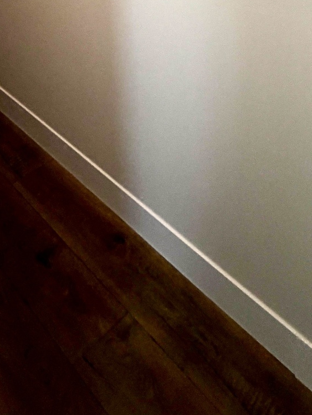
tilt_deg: -4.3
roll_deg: +1.6
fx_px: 516
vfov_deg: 31.4
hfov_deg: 33.5
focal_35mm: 43
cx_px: 194
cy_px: -149
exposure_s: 1/120
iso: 32
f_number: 2.2
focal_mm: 2.22
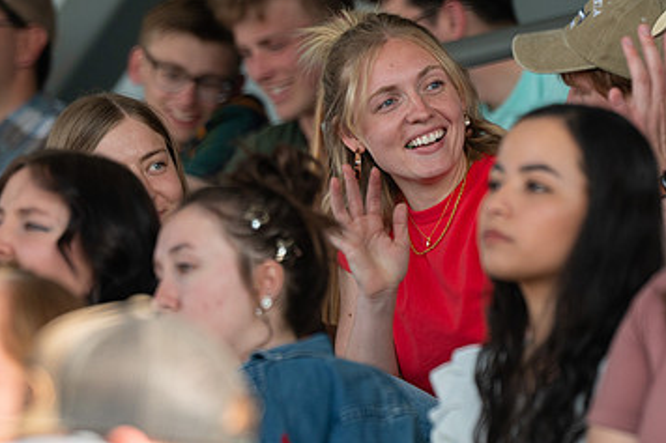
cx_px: 447
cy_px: 133
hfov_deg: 2.7
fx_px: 14349
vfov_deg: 1.8
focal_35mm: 776
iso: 320
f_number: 5.6
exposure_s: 1/320
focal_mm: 380
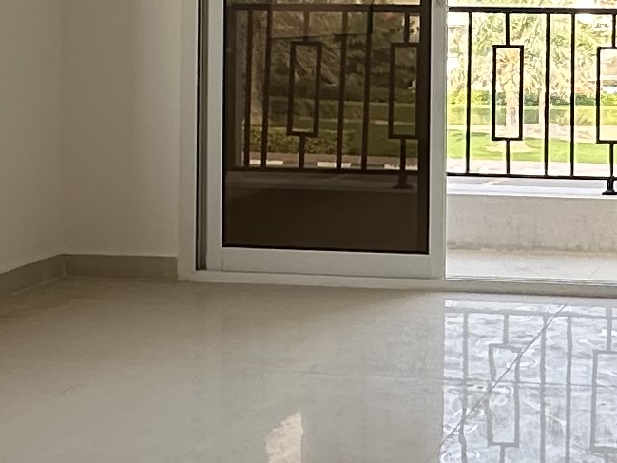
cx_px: 642
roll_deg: -0.1
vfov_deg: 16.6
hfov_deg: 21.6
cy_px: 10
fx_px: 1551
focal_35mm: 87
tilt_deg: +0.2
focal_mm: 2.22
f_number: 2.2
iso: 40
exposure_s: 1/181
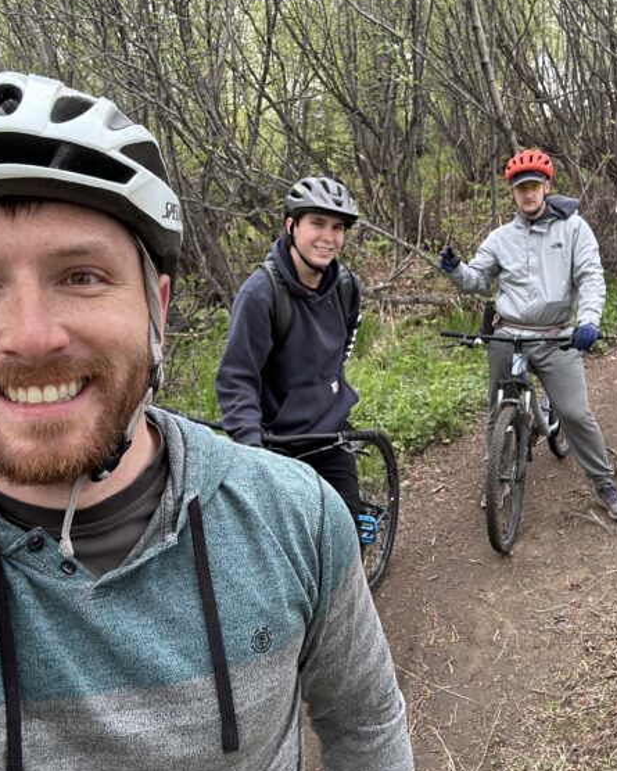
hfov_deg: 46.8
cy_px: 390
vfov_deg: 57.2
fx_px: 707
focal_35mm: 31
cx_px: 380
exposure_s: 1/121
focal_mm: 2.69
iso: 40
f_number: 1.9
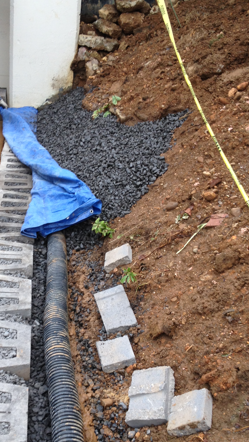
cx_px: 69
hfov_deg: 24.7
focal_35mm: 48
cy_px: 268
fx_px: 563
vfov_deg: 42.7
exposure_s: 1/120
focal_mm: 4.28
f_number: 2.4
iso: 50
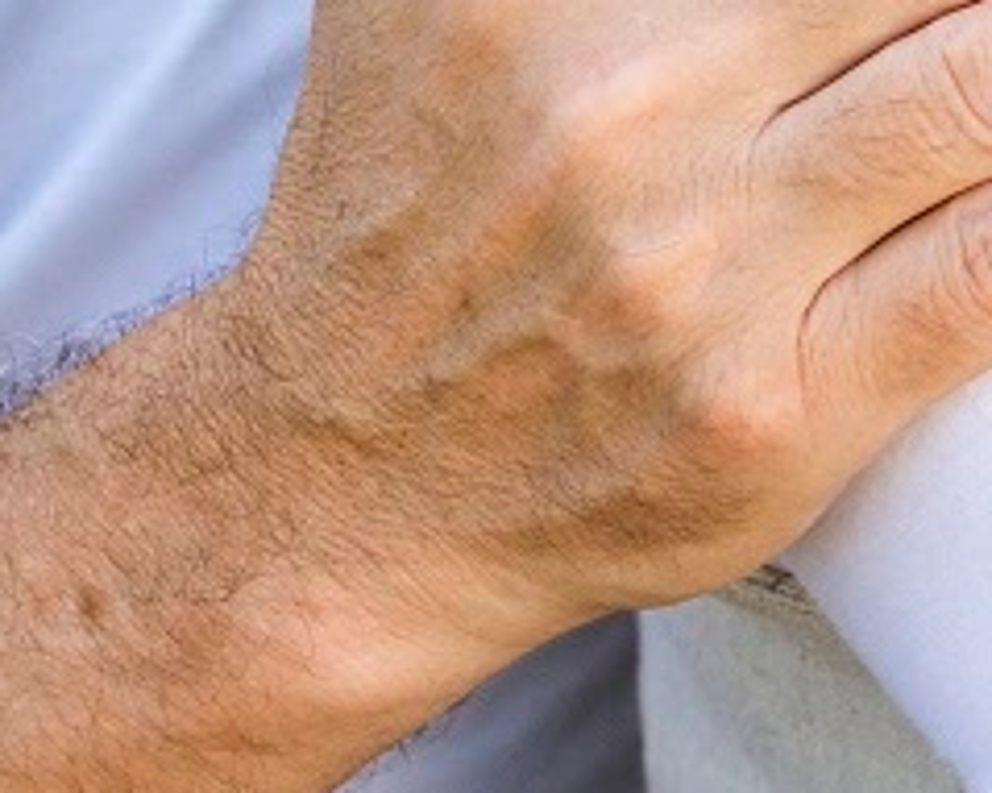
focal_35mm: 361
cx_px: 1822
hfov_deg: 5.3
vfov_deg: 4.3
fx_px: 10594
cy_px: -390
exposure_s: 1/320
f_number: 3.5
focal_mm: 50
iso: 400
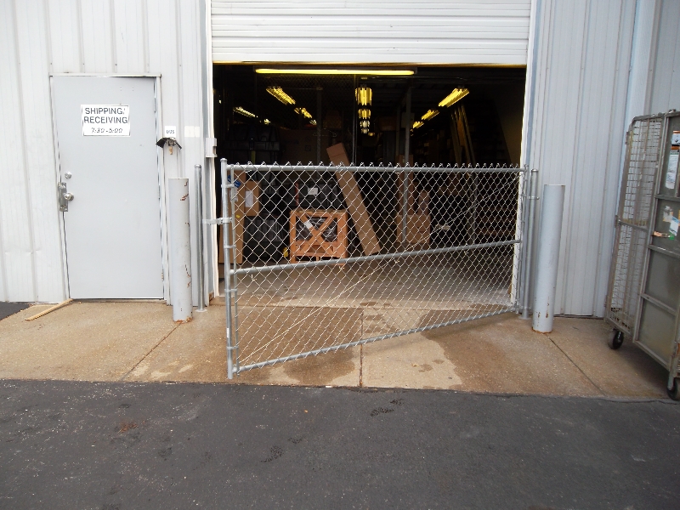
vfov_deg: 51.4
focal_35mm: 27
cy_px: 255
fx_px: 530
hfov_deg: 65.3
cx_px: 340
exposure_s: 1/180
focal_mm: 4.9
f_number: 3.5
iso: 80
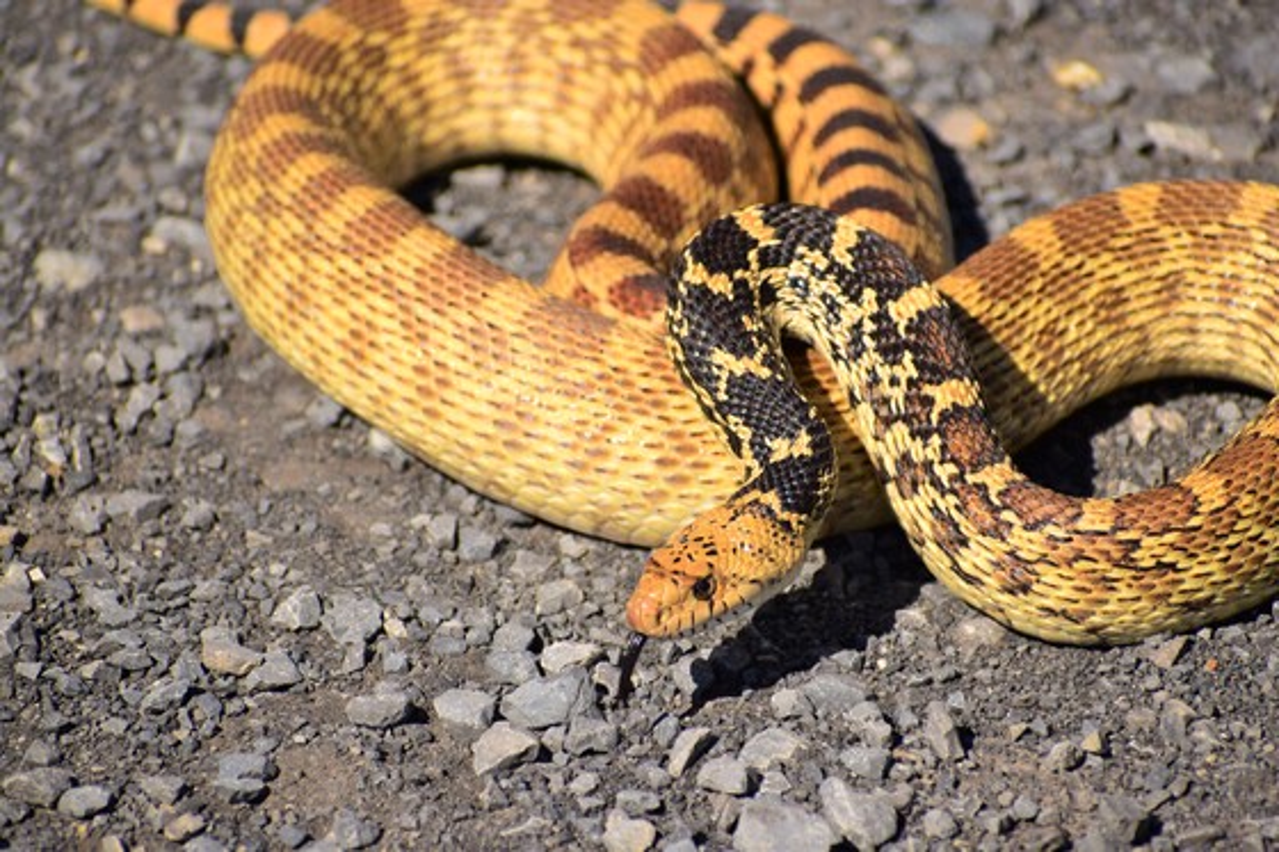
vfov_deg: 3.1
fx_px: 15982
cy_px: 426
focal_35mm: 450
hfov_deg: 4.6
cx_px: 640
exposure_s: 1/500
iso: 100
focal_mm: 300
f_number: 6.3
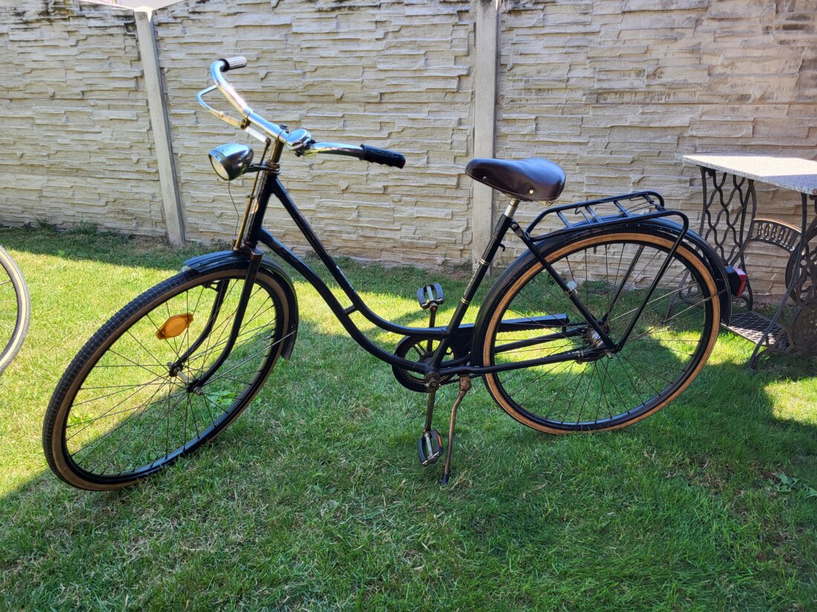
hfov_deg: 67.3
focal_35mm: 26
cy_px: 306
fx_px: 614
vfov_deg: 53.1
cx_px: 408
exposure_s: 1/292
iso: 40
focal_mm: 5.4
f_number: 1.8
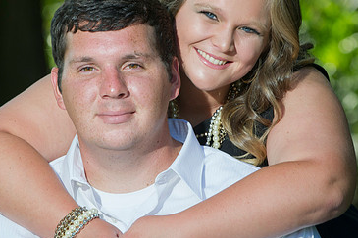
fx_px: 2843
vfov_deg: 4.8
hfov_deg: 7.2
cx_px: 144
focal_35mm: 286
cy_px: 111
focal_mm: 180
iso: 320
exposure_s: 1/250
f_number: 5.6
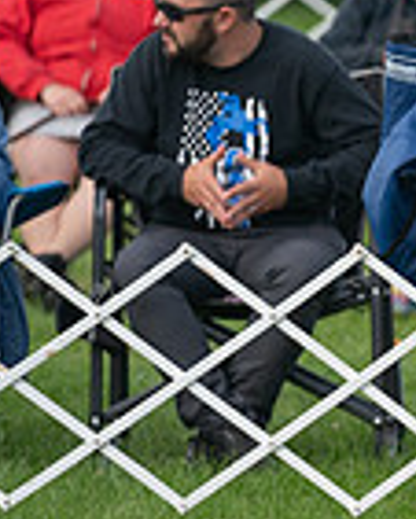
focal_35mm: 568
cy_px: 309
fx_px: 8732
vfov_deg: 3.4
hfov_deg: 2.7
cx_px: 1046
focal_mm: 147
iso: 640
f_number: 3.5
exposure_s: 1/3200
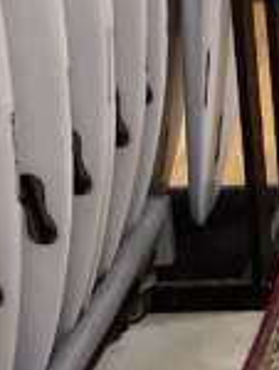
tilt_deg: -16.9
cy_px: -2
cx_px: 677
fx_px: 1768
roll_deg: -2.0
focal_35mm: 165
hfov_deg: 8.3
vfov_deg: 11.8
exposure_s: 1/50
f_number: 2.4
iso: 80
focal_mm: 3.3
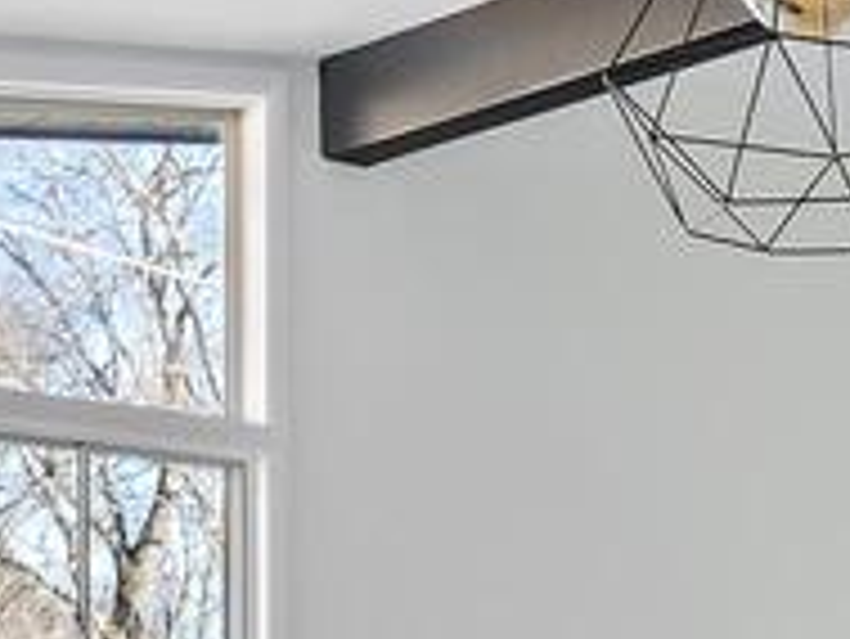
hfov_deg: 19.1
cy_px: 860
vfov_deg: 14.3
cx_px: 908
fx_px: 2433
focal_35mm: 99
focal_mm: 19
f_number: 9
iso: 320
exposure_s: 1/13
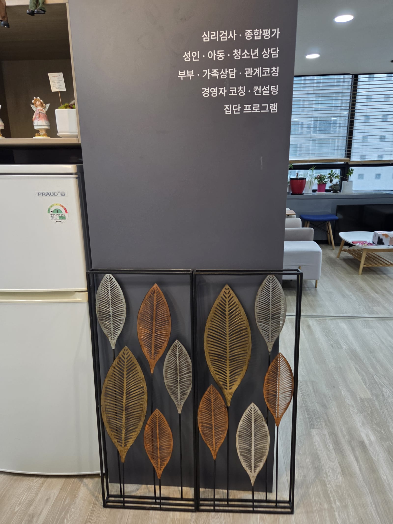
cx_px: 196
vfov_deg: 73.9
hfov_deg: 58.9
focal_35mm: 23
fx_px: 348
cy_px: 262
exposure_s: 1/120
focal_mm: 5.4
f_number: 1.8
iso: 200
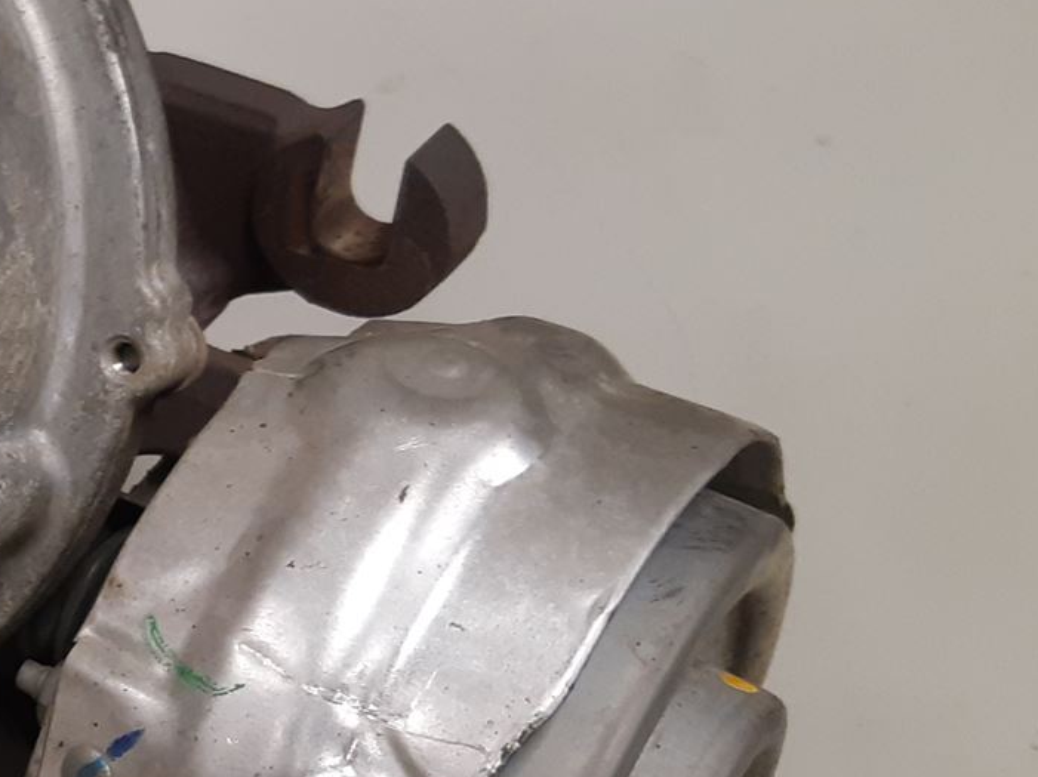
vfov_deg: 19.4
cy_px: 388
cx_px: -425
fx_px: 2278
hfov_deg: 22.1
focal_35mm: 76
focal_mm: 3.93
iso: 125
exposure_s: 1/50
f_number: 1.7
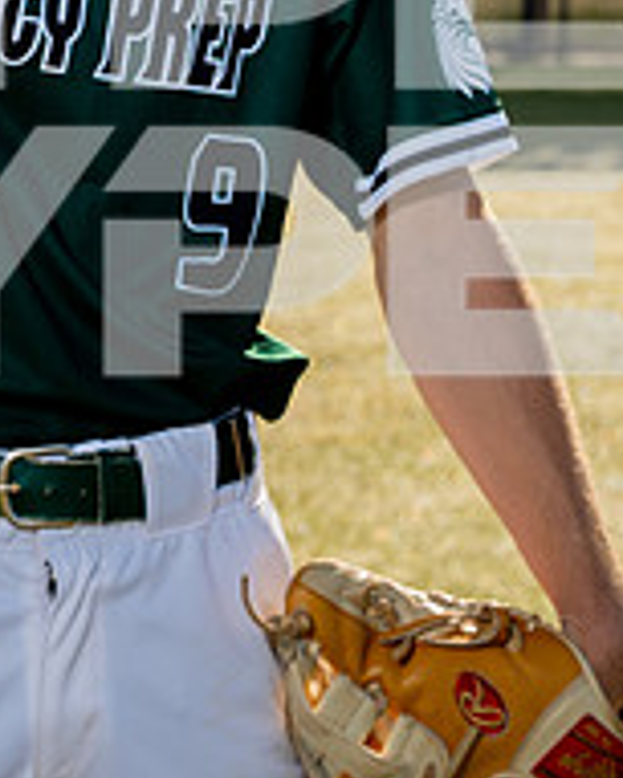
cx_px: 146
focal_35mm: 189
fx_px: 4353
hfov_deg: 8.2
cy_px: -19
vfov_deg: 10.1
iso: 100
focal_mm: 52
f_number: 5.6
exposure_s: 1/250
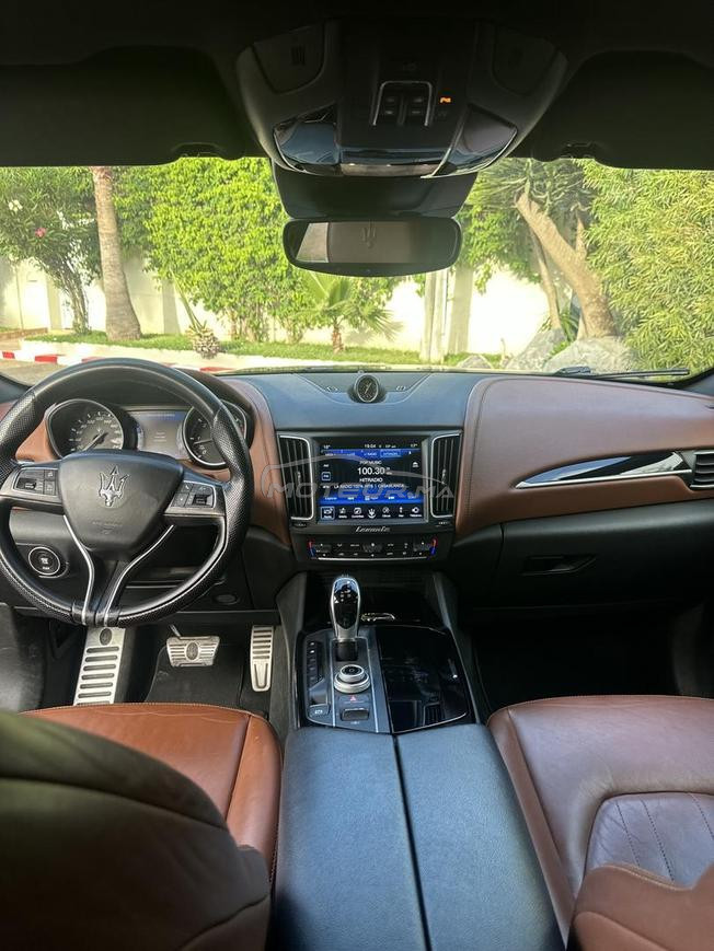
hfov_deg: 56.8
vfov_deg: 71.6
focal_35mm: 24
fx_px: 660
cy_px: 476
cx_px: 357
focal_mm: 6.86
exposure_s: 1/176
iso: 64
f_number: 1.78
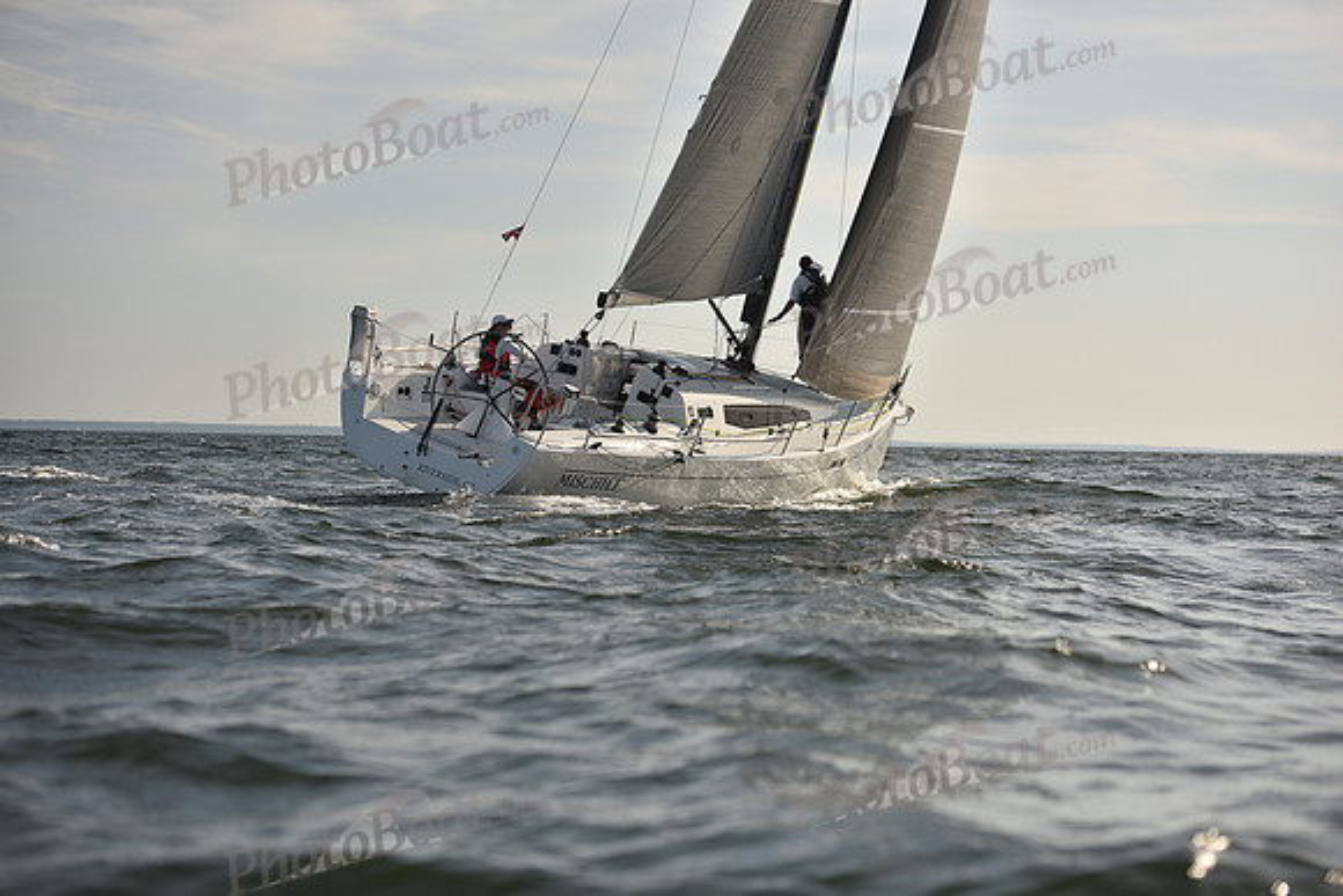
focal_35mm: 82
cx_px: 672
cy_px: 448
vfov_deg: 16.7
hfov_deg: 24.8
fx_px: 3060
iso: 250
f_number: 4
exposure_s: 1/2000
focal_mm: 82
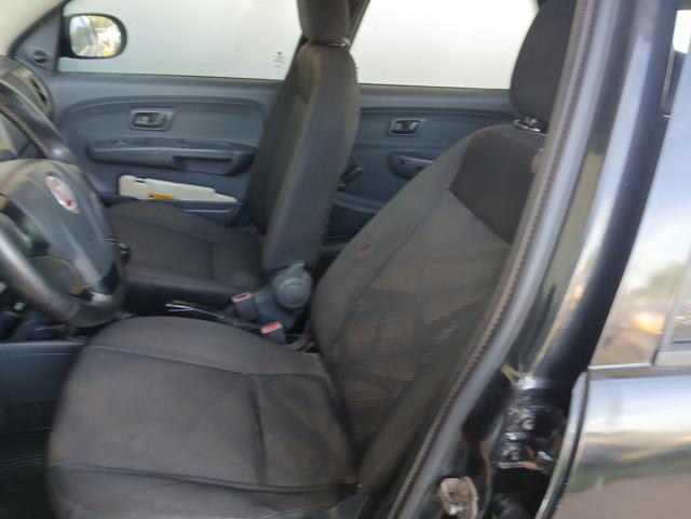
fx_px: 519
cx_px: 346
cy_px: 260
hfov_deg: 67.3
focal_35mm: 26
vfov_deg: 53.1
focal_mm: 3.98
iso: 200
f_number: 1.8
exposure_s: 1/50
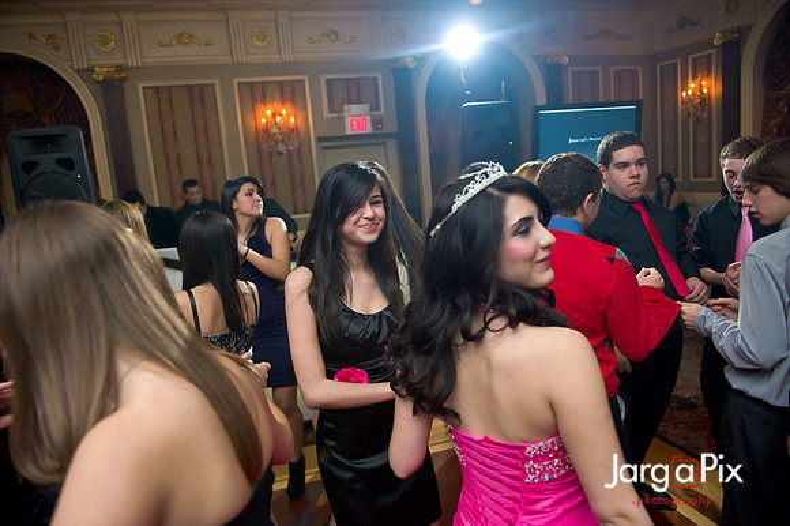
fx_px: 570
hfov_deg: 69.4
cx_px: 395
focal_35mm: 26
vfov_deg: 49.5
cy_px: 263
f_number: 3.2
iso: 1600
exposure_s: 1/100
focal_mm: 26
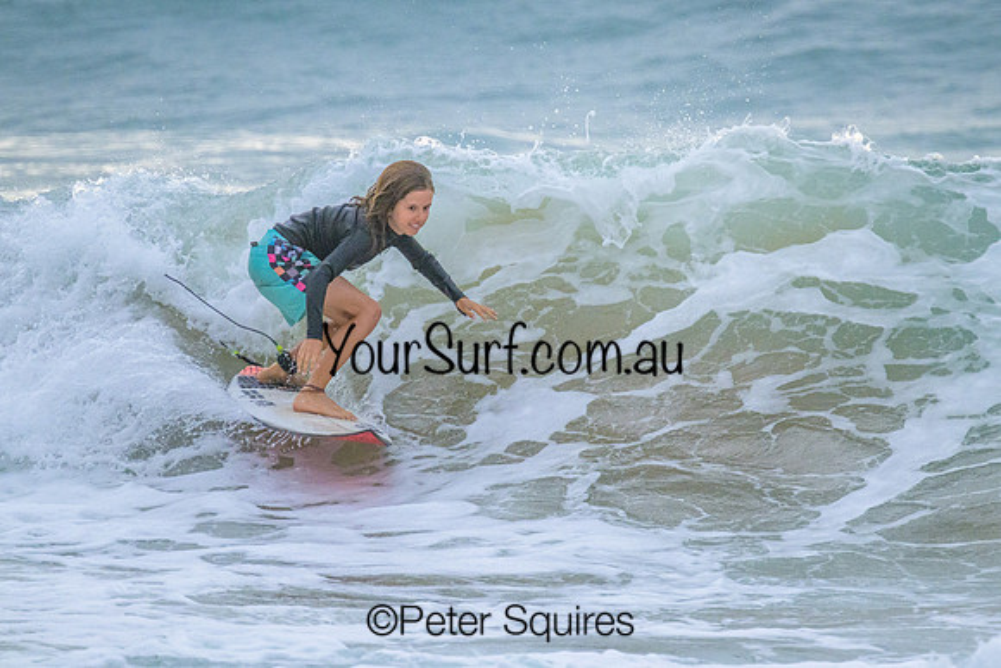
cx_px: 576
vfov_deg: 1.5
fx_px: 25783
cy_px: 289
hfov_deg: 2.2
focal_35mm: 927
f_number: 11
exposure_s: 1/2000
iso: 3600
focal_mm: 800
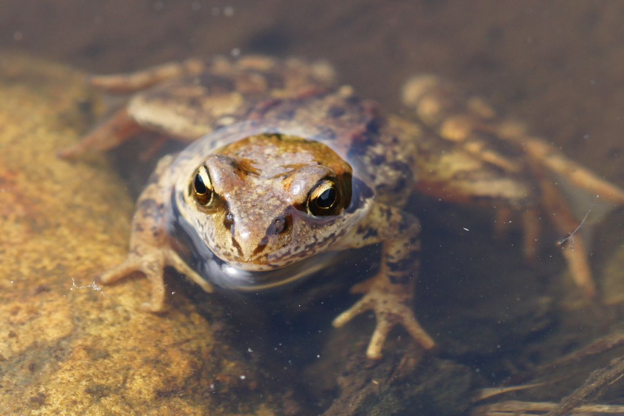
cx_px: 312
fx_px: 2730
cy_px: 208
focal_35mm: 158
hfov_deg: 13.0
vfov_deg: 8.7
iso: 200
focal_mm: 105
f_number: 6.3
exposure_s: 1/250
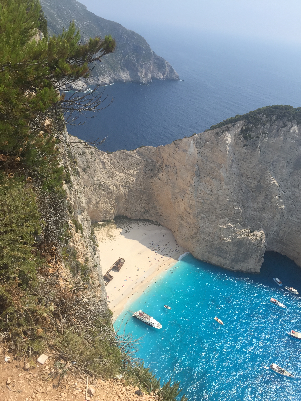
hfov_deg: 48.2
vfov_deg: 61.7
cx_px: 150
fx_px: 336
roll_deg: -8.4
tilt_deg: -29.4
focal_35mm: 29
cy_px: 200
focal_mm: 4.15
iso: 32
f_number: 2.2
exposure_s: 1/2825
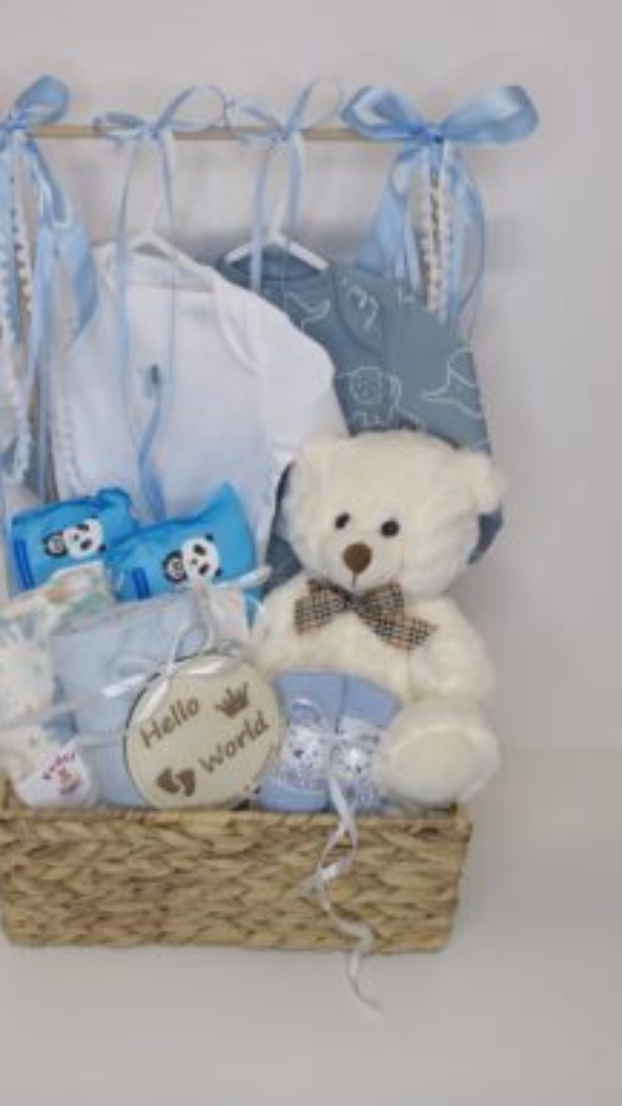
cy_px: 567
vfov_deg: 71.9
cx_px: 238
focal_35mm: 26
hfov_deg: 44.1
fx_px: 763
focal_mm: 5.54
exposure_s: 1/50
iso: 50
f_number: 1.8
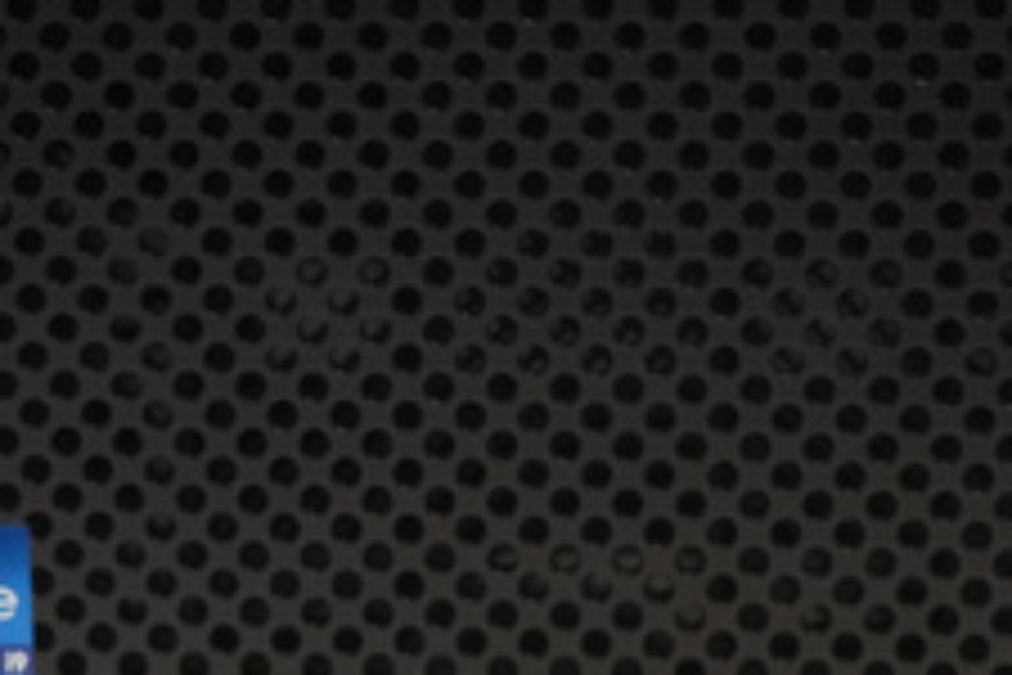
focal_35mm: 96
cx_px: 427
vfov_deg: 14.2
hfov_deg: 21.2
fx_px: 2698
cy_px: 274
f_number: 7.1
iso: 2000
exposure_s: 1/50
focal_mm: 36
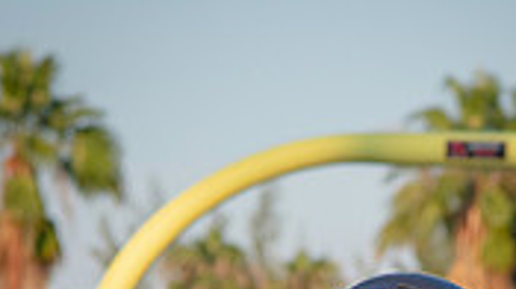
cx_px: 476
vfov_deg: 2.7
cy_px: 550
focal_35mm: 448
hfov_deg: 4.8
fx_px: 6123
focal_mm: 98
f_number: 4.5
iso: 200
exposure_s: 1/1250
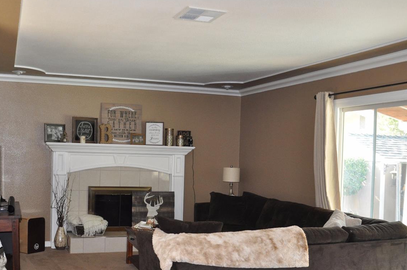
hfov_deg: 46.5
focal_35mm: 42
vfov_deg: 31.9
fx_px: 470
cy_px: 163
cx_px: 157
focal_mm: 21
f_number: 3.8
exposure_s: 1/60
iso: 800
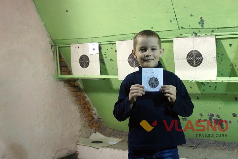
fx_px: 258
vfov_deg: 34.2
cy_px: 80
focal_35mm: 39
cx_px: 119
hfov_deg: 49.6
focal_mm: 26
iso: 1600
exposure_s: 1/160
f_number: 4.5
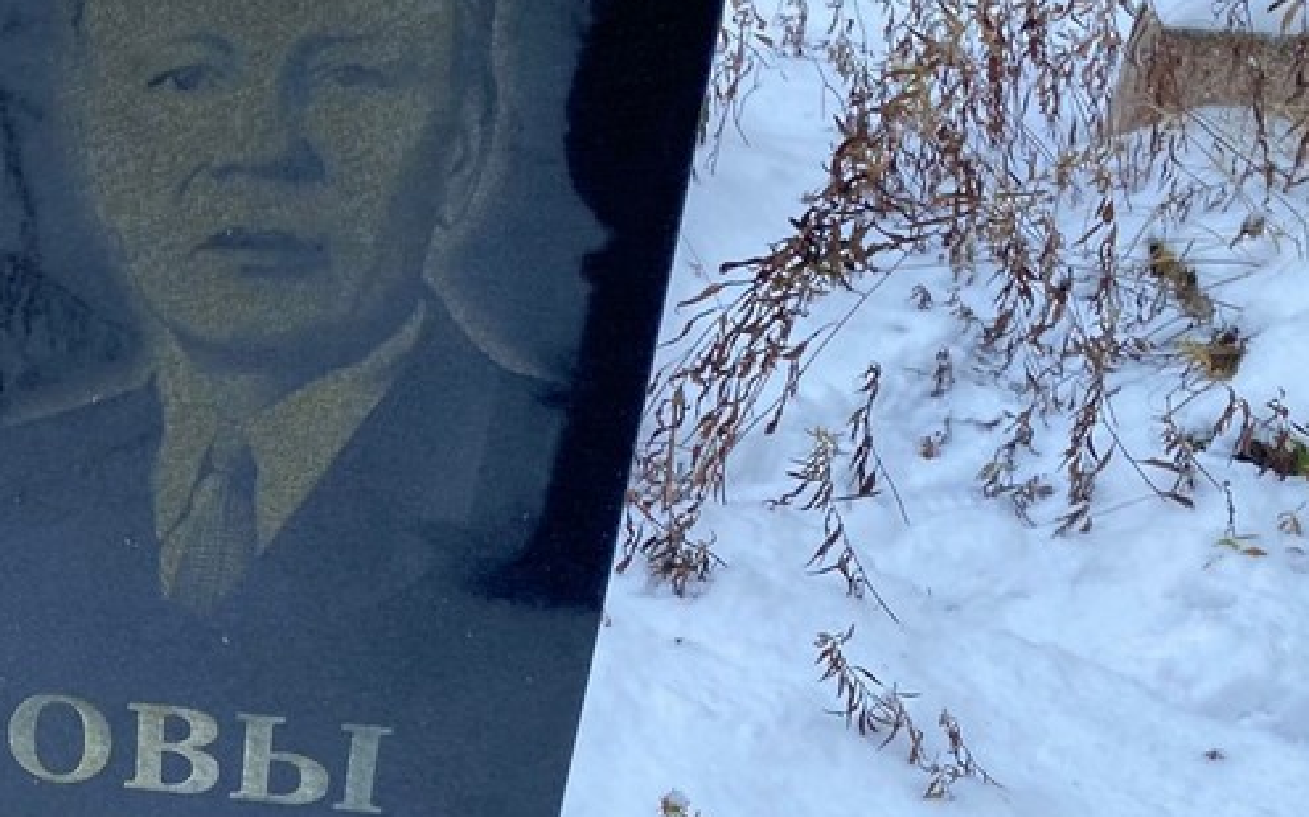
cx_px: 21
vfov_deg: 22.0
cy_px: 785
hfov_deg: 33.0
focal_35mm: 57
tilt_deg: -46.1
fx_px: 2033
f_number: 1.8
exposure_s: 1/305
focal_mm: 4.25
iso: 32
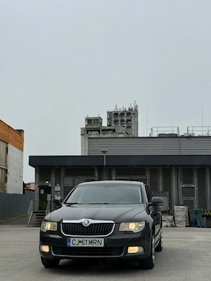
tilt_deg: +7.7
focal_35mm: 56
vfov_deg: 34.3
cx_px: 108
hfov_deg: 26.1
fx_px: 455
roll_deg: -0.4
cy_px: 155
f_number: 1.78
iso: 64
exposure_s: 1/9901
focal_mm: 6.76
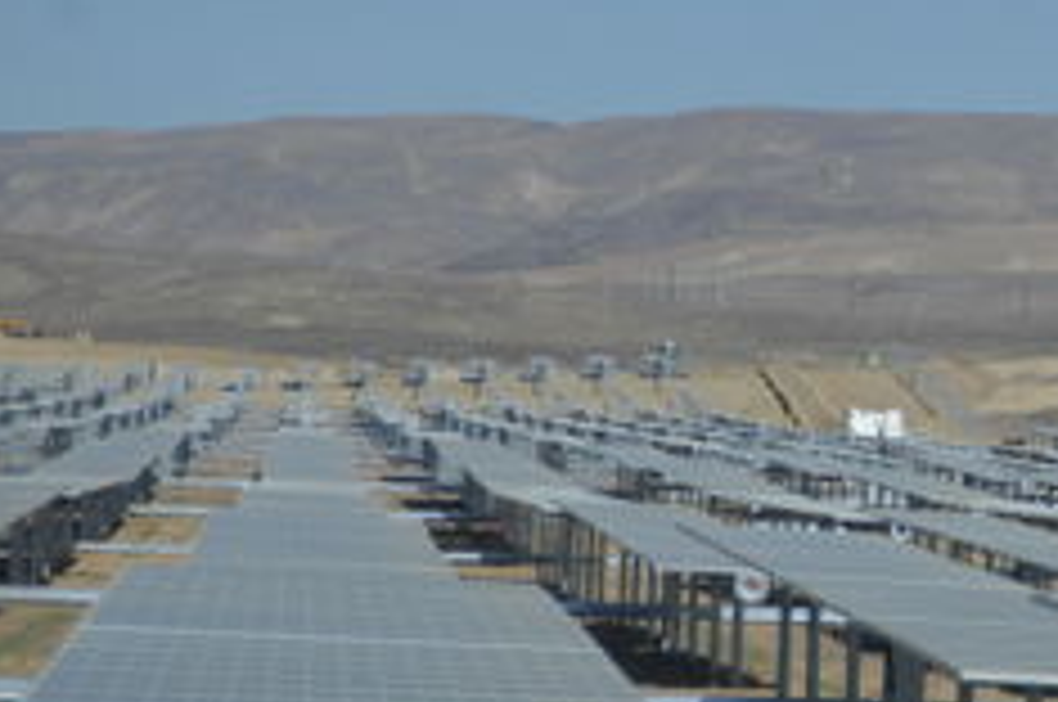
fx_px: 9186
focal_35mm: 313
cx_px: 963
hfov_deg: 6.6
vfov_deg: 4.4
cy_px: 443
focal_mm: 102
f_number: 5.6
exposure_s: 1/400
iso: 200
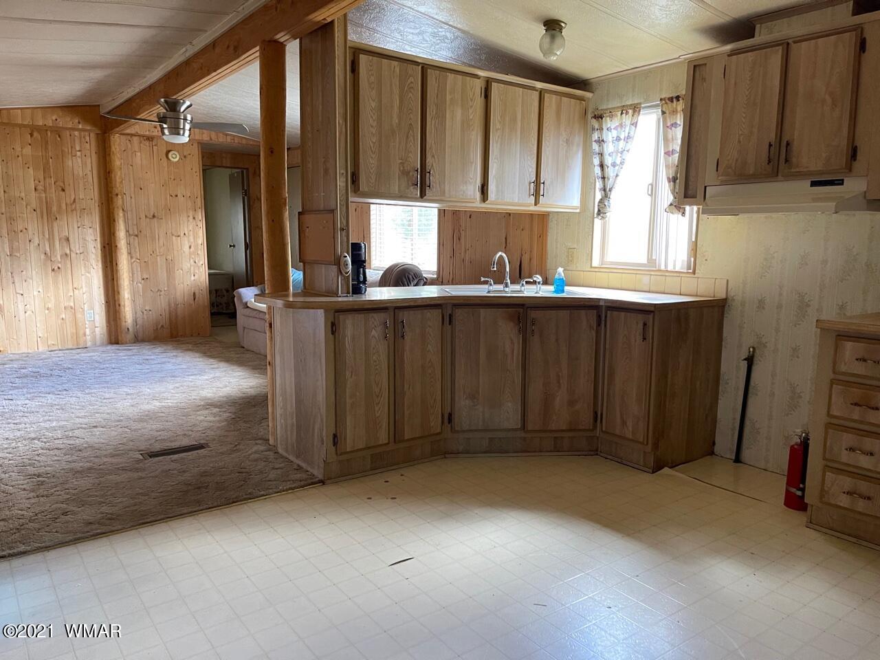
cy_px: 330
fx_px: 661
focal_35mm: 26
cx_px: 440
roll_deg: -1.1
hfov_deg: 67.3
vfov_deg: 53.1
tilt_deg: -9.0
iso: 400
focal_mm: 5.1
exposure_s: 1/60
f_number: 1.6
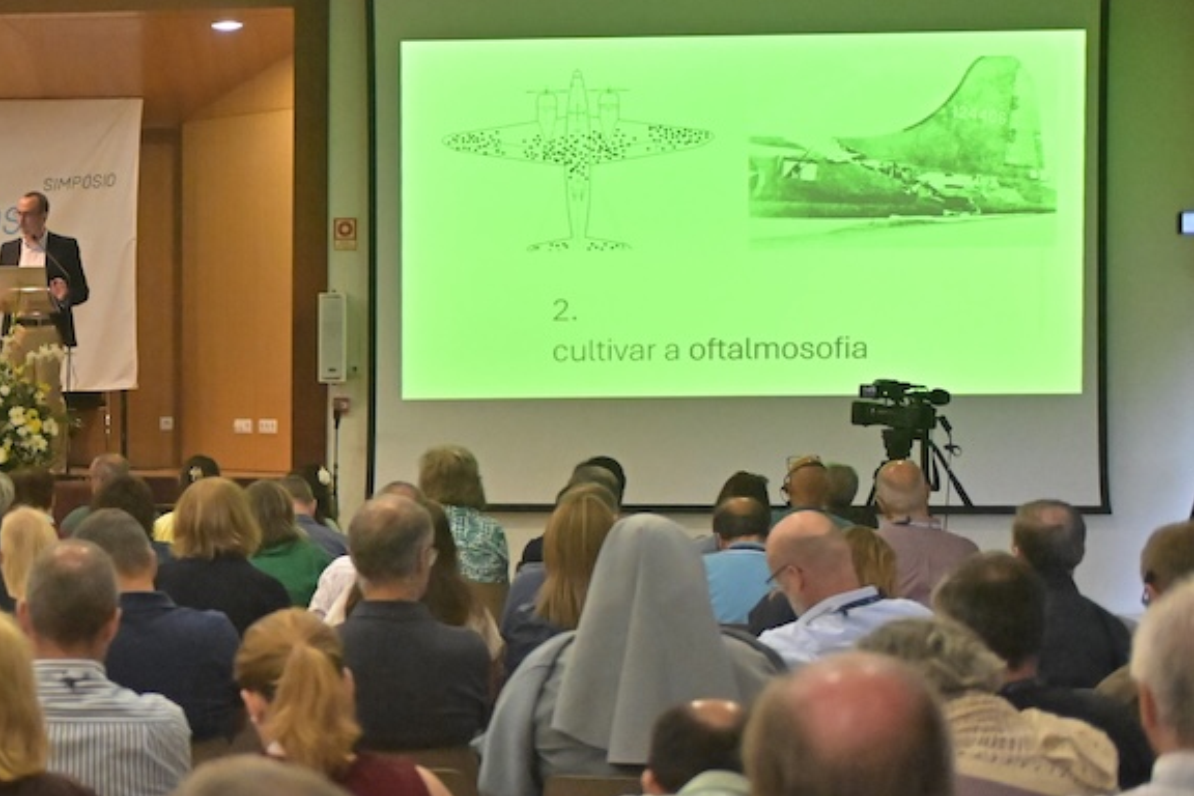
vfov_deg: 11.0
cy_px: 425
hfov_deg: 15.6
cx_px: -357
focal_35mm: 125
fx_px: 4146
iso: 5000
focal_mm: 48
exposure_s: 1/640
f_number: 2.8
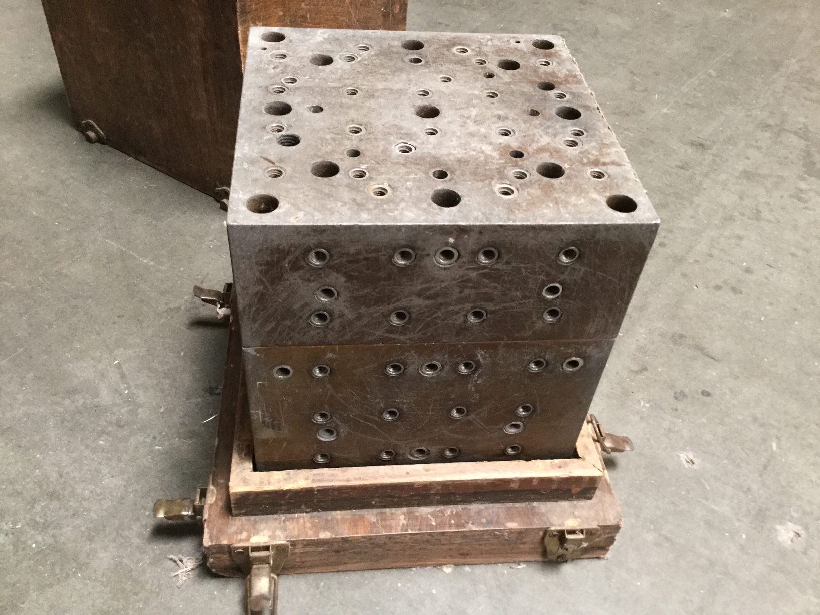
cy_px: 308
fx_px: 734
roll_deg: -5.9
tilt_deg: -43.2
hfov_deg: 58.4
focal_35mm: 31
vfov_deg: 45.4
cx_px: 410
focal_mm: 3.3
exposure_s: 1/24
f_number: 2.4
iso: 200
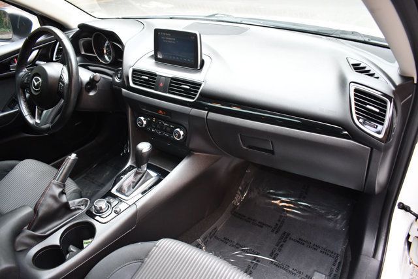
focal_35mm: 27
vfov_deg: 48.0
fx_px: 314
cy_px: 140
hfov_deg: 67.4
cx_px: 209
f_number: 3.5
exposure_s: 1/125
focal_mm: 18
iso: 1250
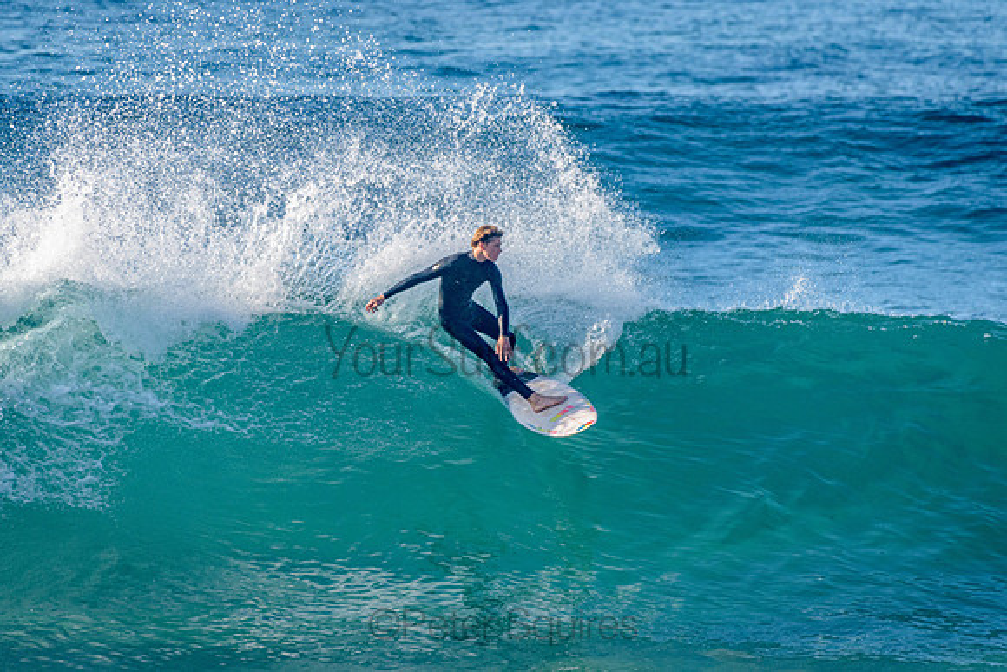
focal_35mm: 611
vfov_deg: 2.3
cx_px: 482
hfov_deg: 3.4
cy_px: 327
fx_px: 17097
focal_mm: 500
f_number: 5.6
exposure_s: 1/2000
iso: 360
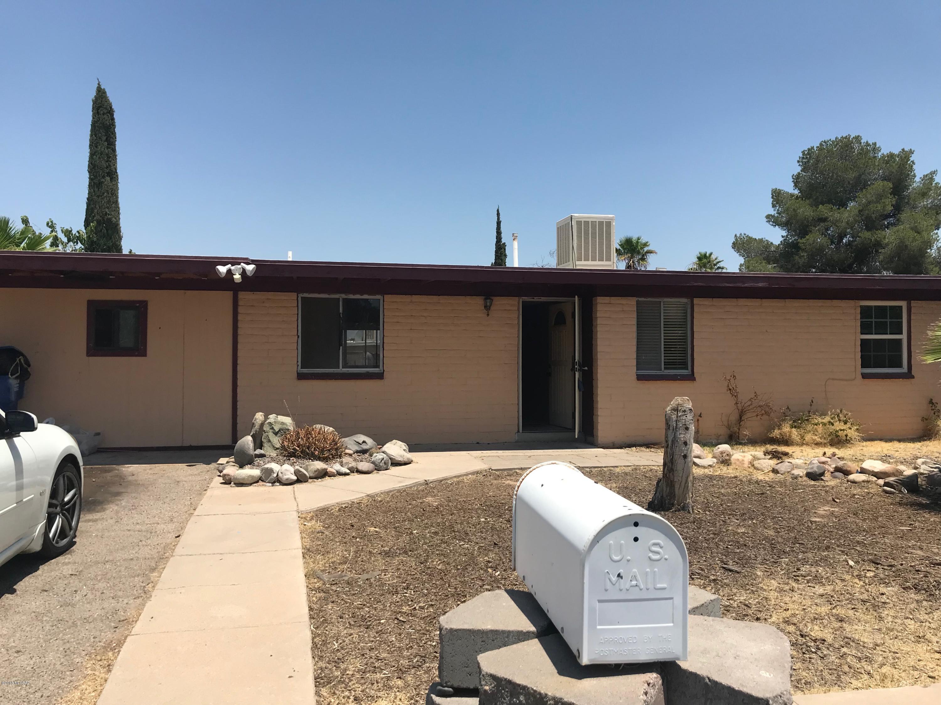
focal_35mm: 28
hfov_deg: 63.4
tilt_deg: +1.8
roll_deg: -0.2
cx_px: 470
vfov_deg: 49.7
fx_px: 761
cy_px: 352
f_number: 1.8
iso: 20
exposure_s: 1/3096
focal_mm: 3.99
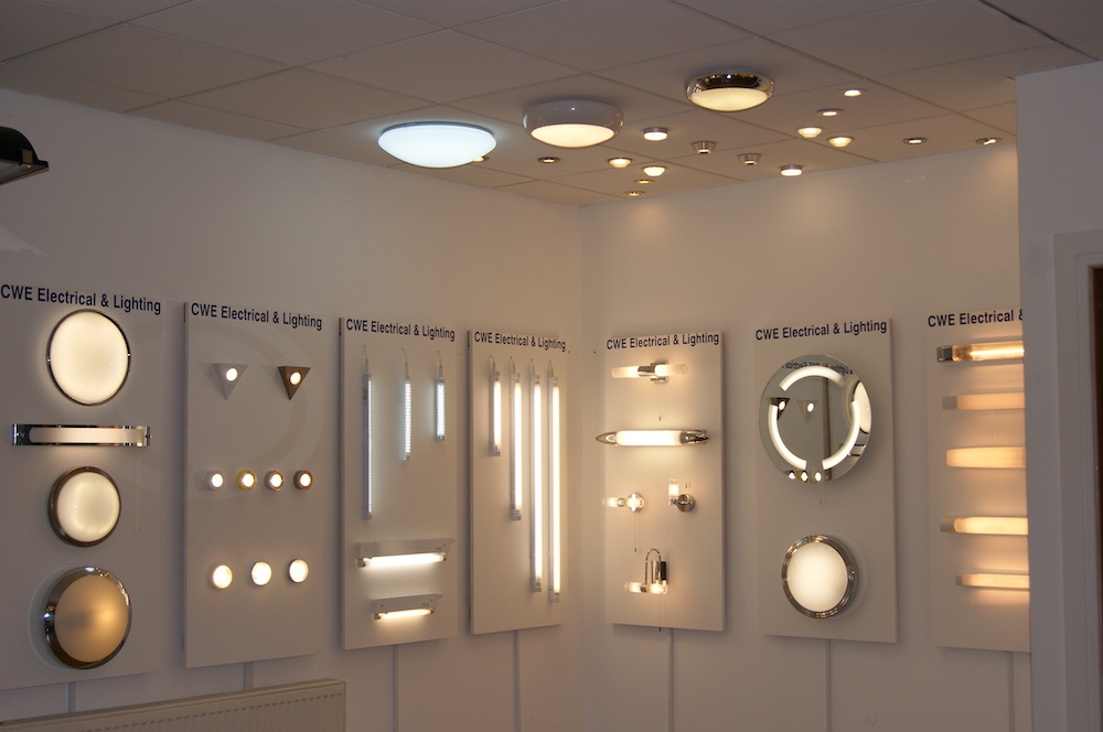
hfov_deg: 37.9
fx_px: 1606
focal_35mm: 52
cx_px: 552
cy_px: 366
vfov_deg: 25.7
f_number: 5.6
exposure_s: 1/125
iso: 100
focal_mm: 35
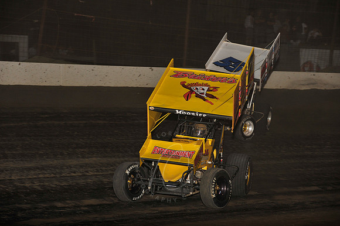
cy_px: 113
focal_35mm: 125
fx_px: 1180
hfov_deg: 16.4
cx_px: 170
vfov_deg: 11.0
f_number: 6.3
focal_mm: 125
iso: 640
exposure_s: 1/320
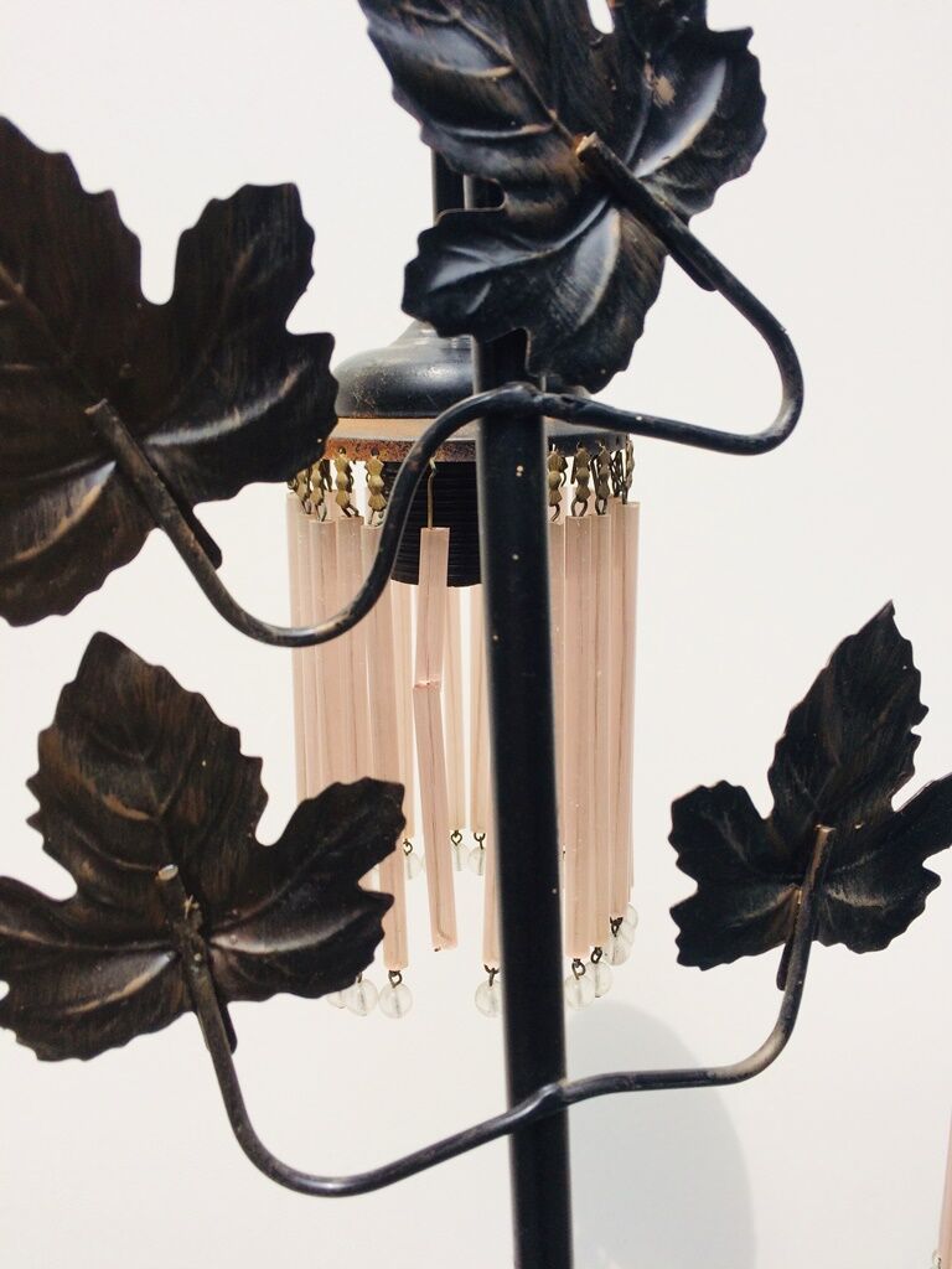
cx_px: 476
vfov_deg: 61.7
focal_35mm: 29
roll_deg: -0.1
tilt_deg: -14.3
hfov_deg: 48.2
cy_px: 634
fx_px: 1063
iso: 32
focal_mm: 4.15
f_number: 2.2
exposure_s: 1/1520
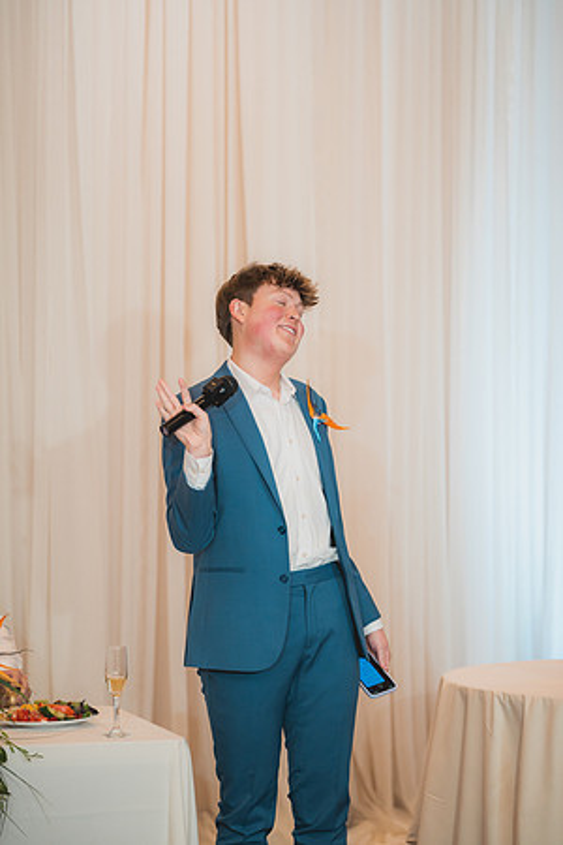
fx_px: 3472
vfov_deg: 13.9
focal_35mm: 148
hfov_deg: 9.3
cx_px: 282
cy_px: 422
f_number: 2.8
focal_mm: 148
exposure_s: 1/250
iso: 1000
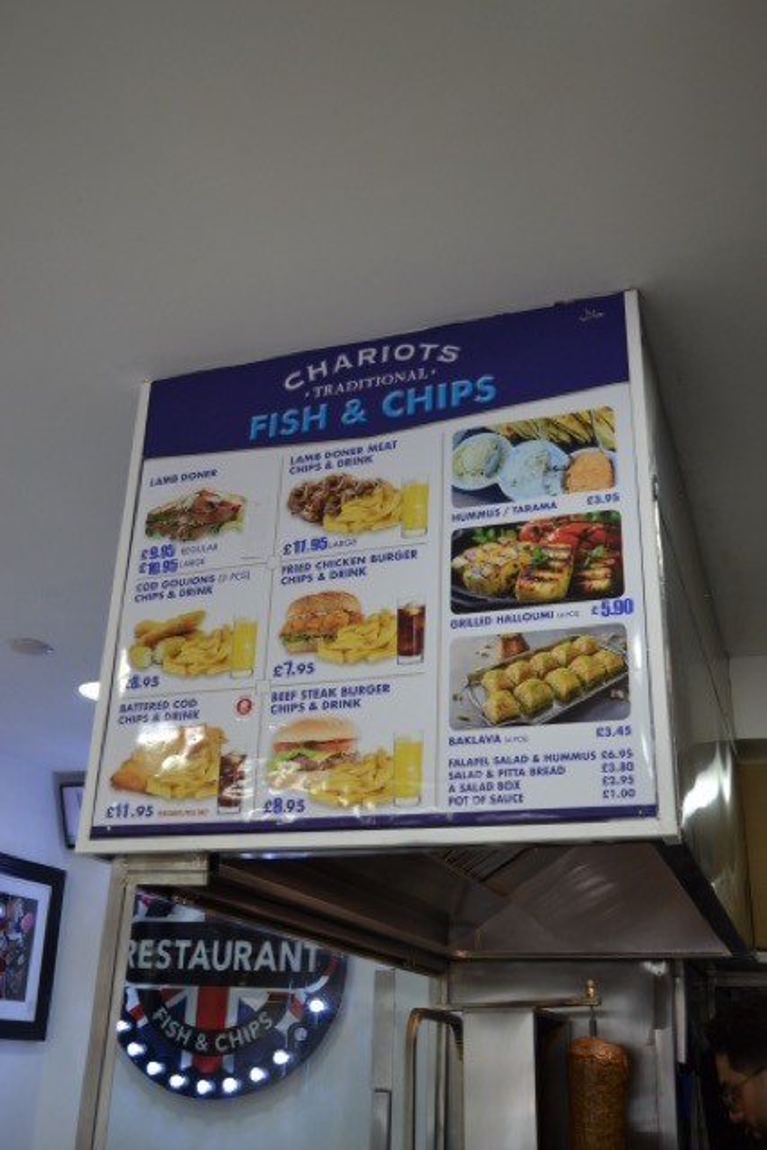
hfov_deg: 36.9
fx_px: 1150
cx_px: 384
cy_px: 575
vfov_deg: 53.1
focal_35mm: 36
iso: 400
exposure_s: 1/60
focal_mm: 24
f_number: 4
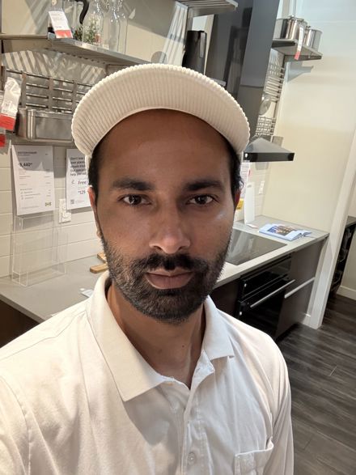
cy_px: 238
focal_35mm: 30
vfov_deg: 60.0
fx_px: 412
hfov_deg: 46.8
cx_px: 178
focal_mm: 2.69
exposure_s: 1/40
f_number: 1.9
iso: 320
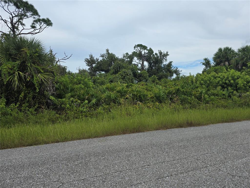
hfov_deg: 73.9
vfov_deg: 58.9
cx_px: 125
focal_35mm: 23
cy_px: 94
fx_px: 166
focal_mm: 6.3
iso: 12
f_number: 1.7
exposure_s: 1/924
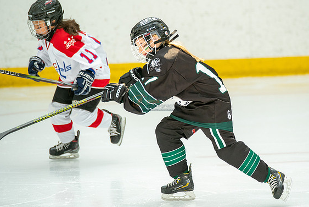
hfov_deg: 5.8
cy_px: 77
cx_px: 197
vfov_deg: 3.9
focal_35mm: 354
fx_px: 3040
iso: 1600
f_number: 3.5
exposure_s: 1/1600
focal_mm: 274
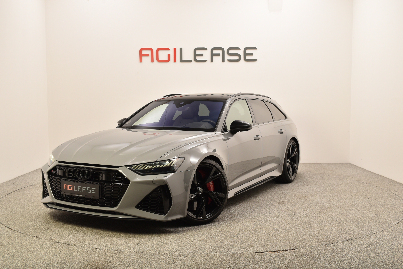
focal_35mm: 39
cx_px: 202
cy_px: 134
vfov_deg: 34.2
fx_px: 437
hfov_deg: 49.5
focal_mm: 26
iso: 100
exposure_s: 1/200
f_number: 7.1
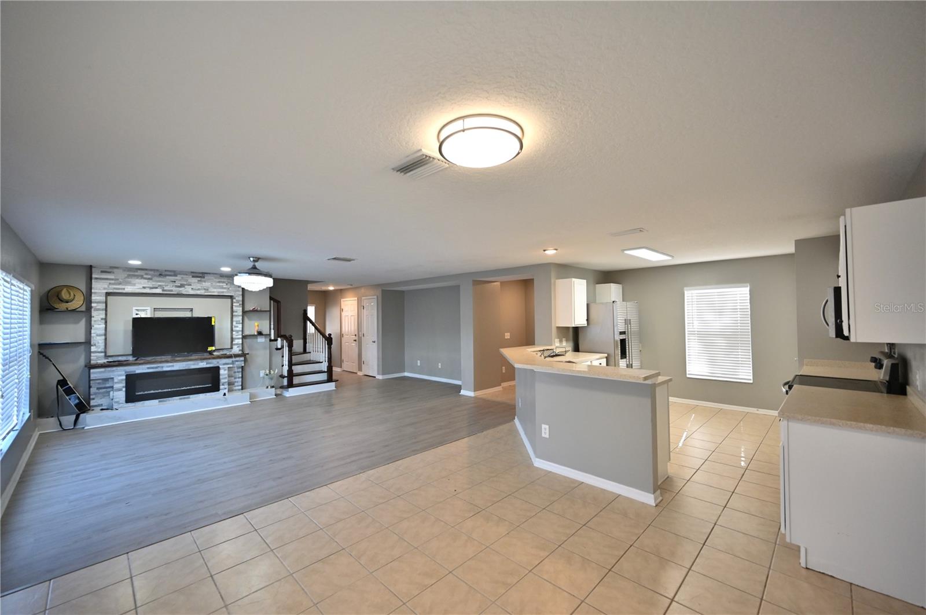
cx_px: 463
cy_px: 308
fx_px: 360
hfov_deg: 104.3
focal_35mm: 14
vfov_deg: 81.1
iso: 500
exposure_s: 1/125
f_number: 4
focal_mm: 14
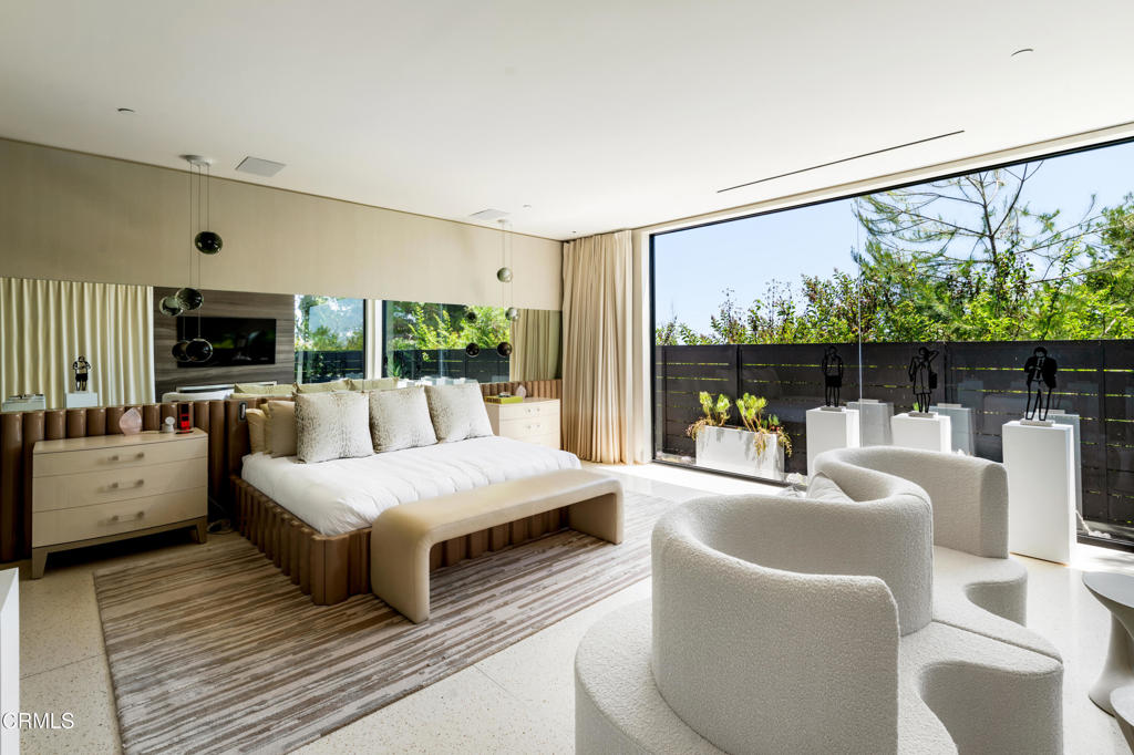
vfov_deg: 73.7
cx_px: 567
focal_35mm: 16
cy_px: 378
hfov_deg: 96.8
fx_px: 504
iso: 64
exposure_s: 1/80
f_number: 10
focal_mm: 16
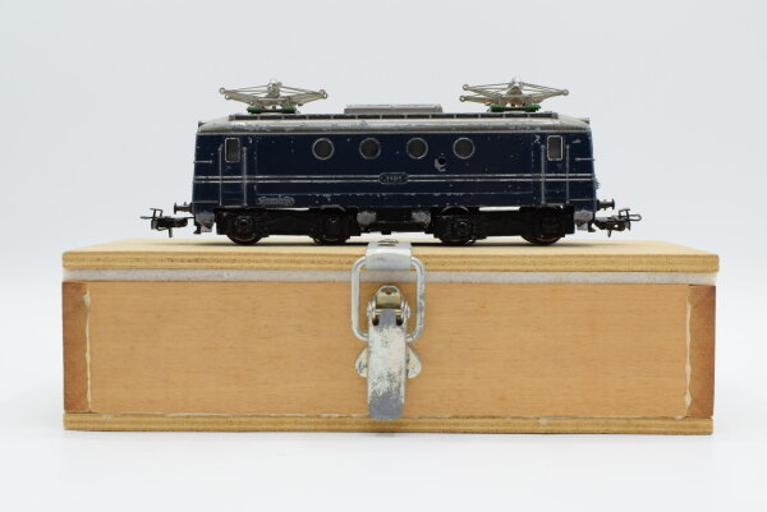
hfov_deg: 37.8
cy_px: 256
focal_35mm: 52
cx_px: 384
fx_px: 1119
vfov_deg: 25.8
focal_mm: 35
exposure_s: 1/200
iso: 400
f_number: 8
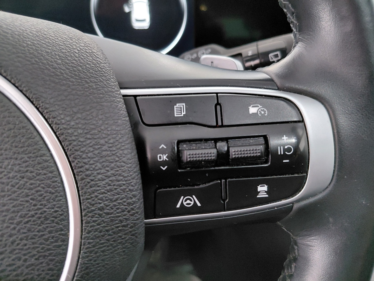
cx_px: 187
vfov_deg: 54.9
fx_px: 270
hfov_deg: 69.4
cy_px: 140
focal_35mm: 25
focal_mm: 4.69
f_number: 1.8
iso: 500
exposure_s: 1/25
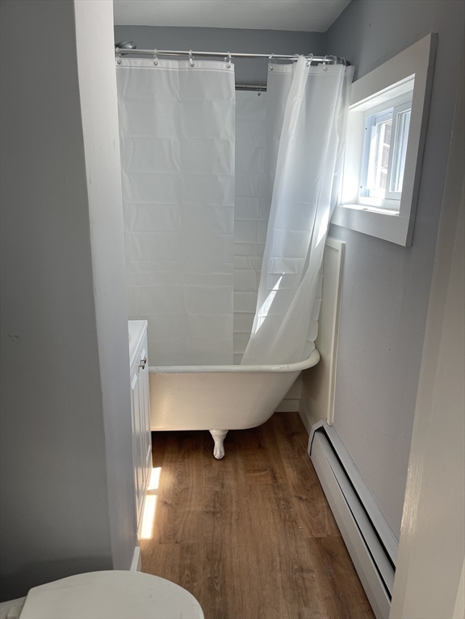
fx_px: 448
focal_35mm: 25
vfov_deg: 69.4
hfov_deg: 54.9
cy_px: 310
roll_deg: -0.3
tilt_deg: -16.1
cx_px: 232
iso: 40
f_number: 1.6
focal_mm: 5.1
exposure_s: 1/120
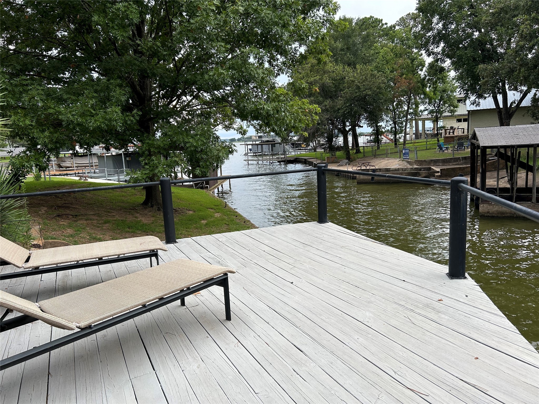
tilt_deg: -8.6
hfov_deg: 67.3
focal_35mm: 26
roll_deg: +2.7
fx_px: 405
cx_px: 270
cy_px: 202
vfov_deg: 53.1
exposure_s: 1/743
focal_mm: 5.7
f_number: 1.5
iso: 50
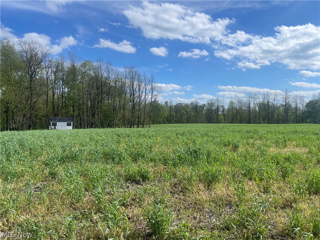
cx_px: 160
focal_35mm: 25
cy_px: 120
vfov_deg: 54.9
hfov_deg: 69.4
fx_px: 231
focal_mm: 5.1
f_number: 1.6
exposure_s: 1/4902
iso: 32
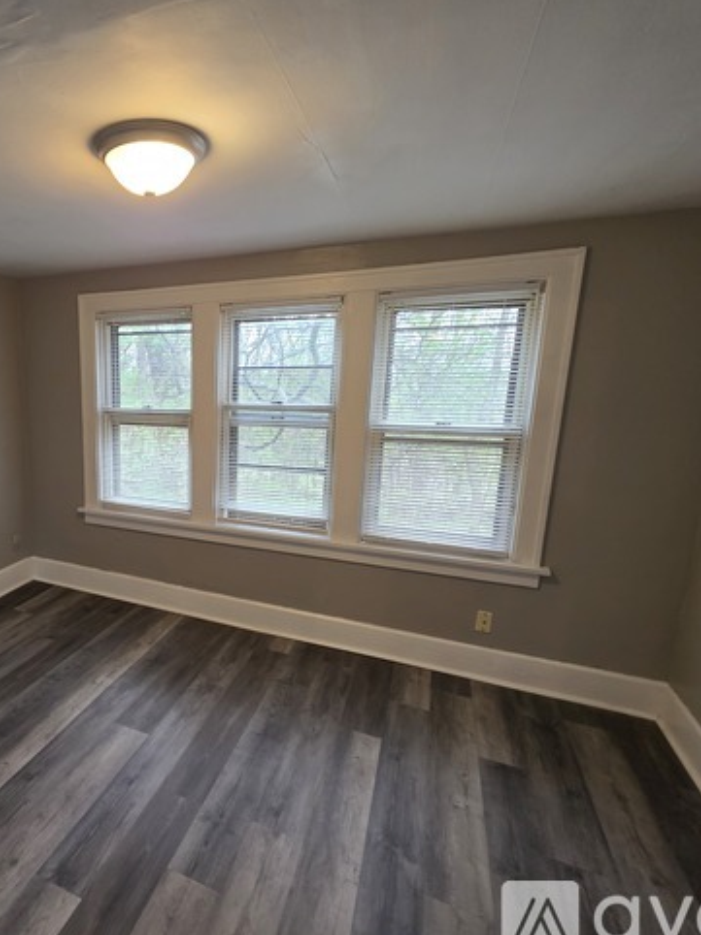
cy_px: 473
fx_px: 486
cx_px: 168
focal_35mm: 18
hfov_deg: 66.7
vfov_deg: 87.8
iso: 160
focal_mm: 2.2
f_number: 1.9
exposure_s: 1/60
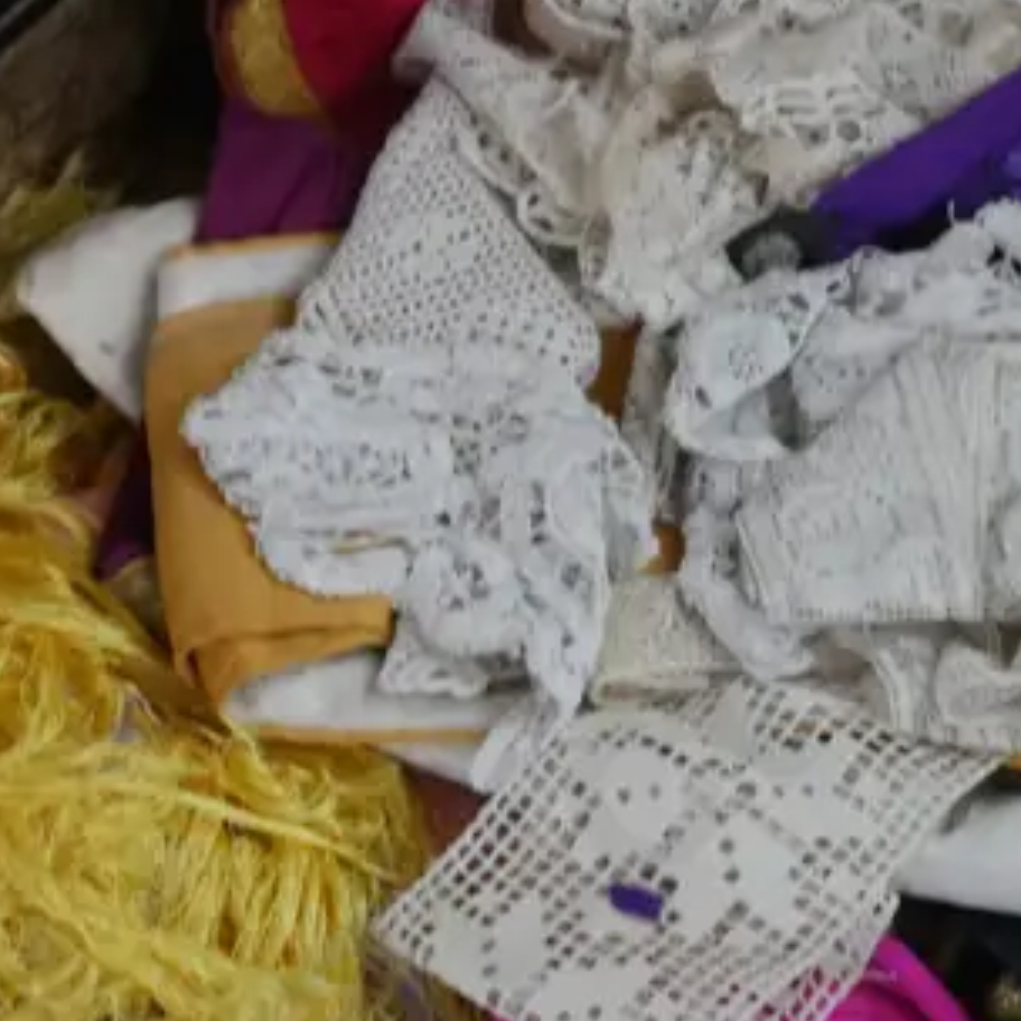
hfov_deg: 12.2
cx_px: 527
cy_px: 878
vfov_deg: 12.1
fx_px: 4772
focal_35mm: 143
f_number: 5.2
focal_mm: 24
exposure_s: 1/25
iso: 3200
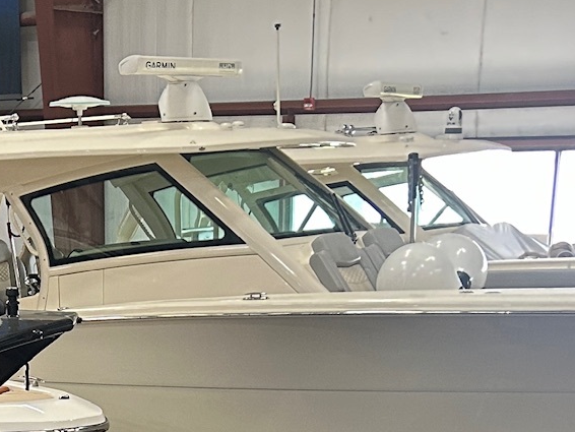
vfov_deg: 14.1
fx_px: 1562
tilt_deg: -21.2
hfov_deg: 20.5
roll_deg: +1.3
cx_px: 88
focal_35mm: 94
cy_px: 757
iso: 160
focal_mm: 5.7
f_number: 1.5
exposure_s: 1/60
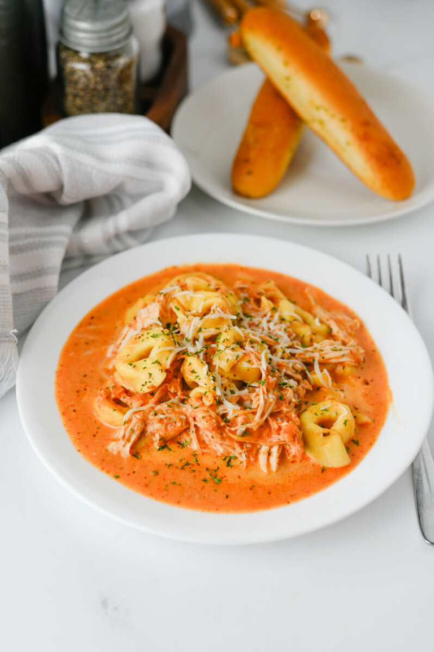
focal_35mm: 50
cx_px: 217
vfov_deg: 39.6
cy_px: 326
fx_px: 906
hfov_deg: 26.9
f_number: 4
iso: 160
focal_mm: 50
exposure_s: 1/100
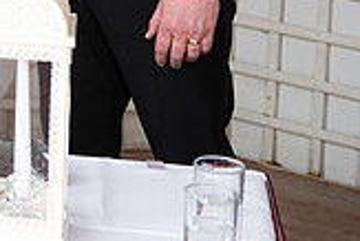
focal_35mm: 185
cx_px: -269
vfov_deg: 7.3
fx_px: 1852
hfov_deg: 10.5
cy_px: -165
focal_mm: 52
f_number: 3.5
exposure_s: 1/160
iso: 200
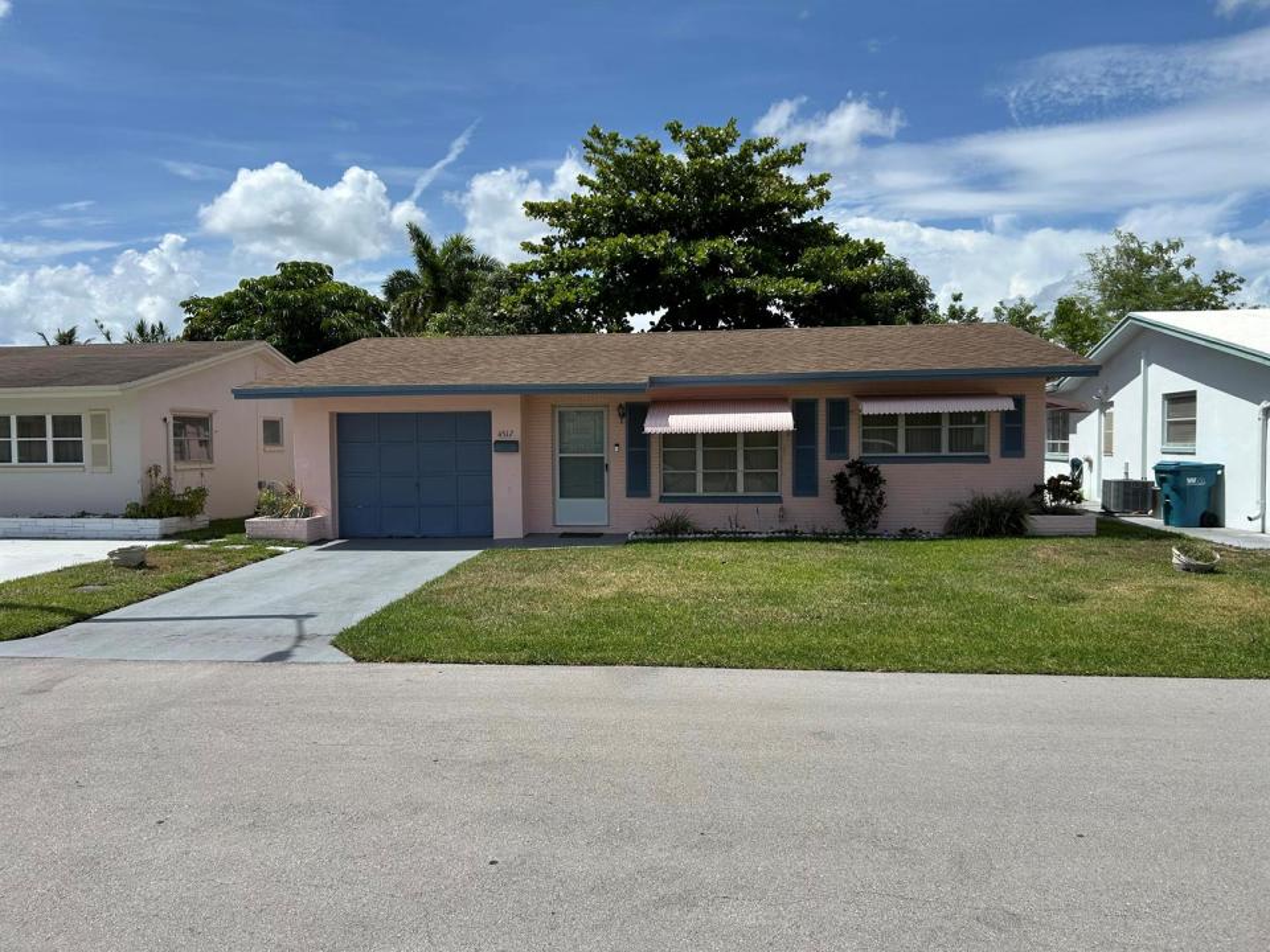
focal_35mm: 26
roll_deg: +0.6
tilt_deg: -3.1
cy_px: 476
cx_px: 635
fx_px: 954
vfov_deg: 53.1
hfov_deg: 67.3
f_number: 1.5
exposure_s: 1/6211
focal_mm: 5.7
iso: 50
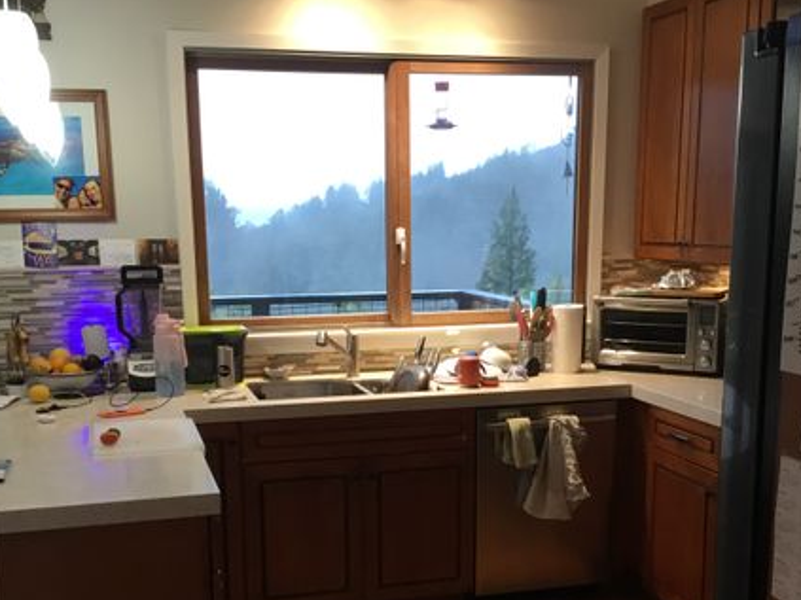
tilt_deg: -12.5
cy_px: 413
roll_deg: +1.0
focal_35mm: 44
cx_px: 377
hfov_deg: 42.9
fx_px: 1018
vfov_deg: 32.5
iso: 64
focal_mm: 3.3
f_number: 2.4
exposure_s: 1/30
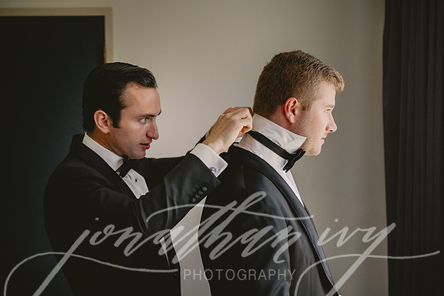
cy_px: 148
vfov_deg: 20.6
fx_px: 814
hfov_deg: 30.5
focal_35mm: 66
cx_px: 222
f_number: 2.8
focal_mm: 66
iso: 1600
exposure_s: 1/800
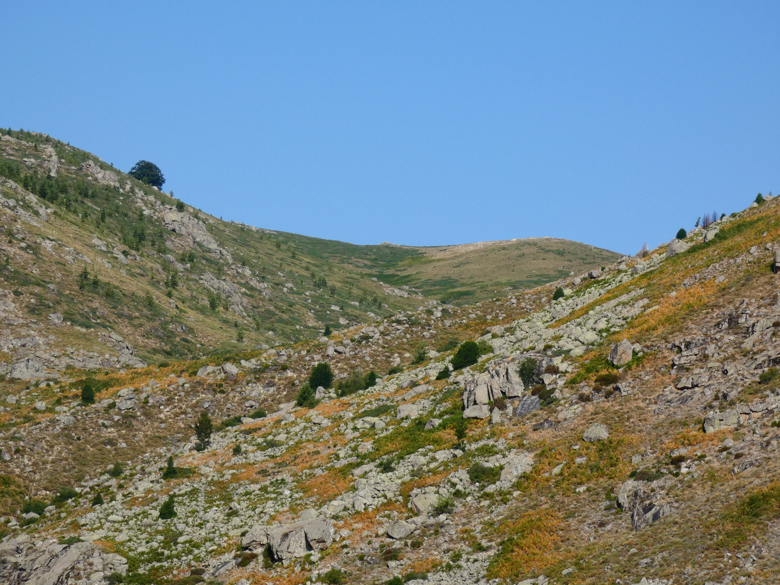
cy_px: 292
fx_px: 3177
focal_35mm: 141
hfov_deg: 14.0
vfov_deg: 10.5
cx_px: 390
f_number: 5.3
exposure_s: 1/500
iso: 80
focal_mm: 25.2
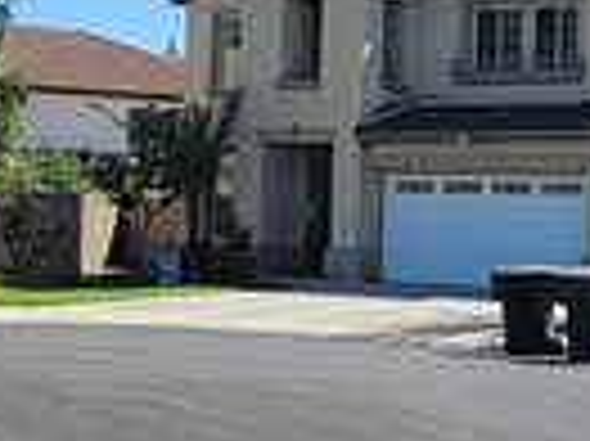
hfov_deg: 18.5
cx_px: 653
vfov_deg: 14.3
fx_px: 1737
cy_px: 50
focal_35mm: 102
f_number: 2.2
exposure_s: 1/1645
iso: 50
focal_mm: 2.2
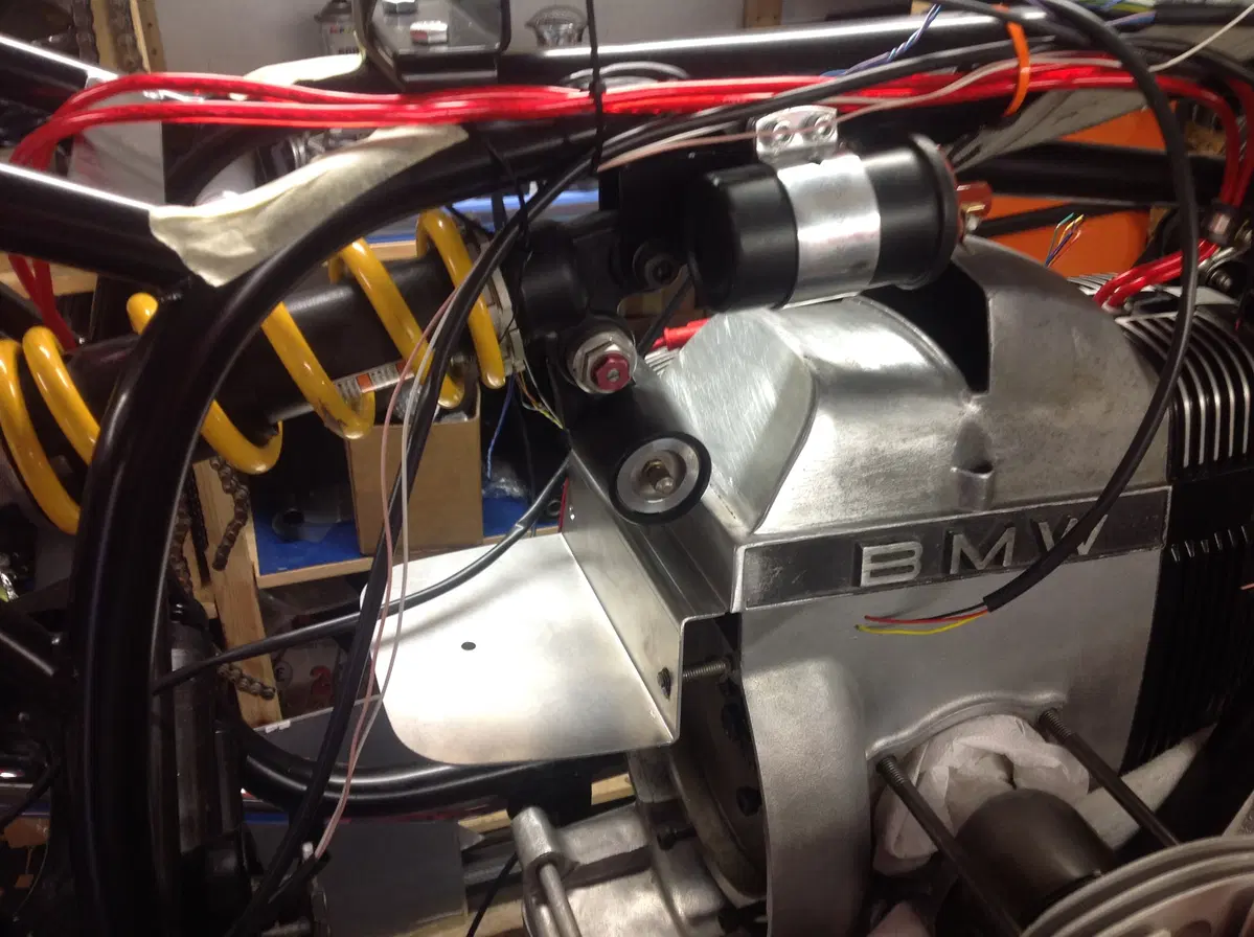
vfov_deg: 40.6
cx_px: 627
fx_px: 1266
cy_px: 468
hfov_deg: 52.7
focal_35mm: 35
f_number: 2.4
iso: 64
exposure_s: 1/15
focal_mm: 4.28
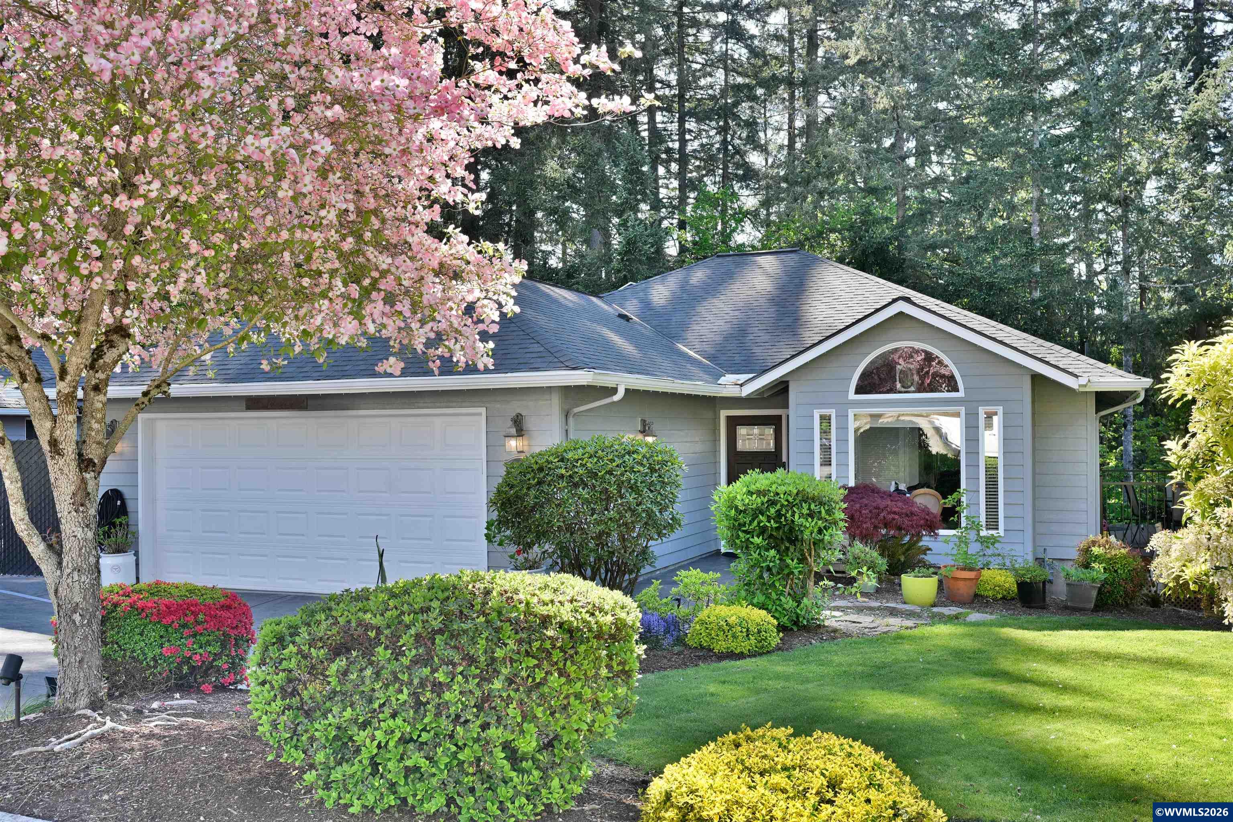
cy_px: 411
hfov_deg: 54.4
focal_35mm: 35
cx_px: 616
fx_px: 1199
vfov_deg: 37.9
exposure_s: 1/10
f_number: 8
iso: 100
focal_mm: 35
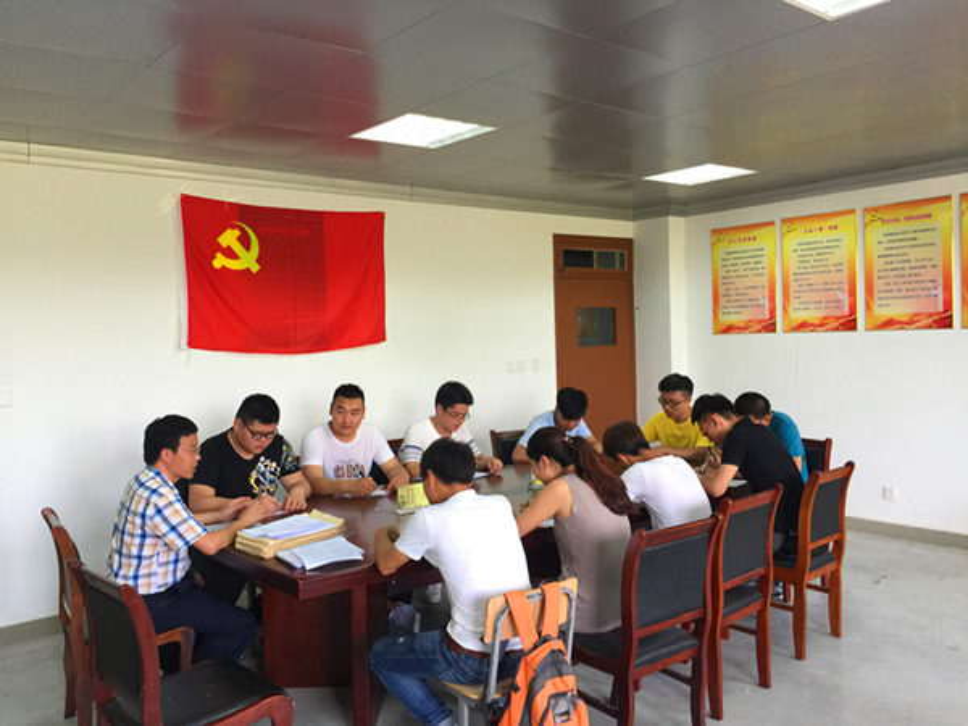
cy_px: 363
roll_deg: +0.2
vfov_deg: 48.2
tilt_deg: -1.7
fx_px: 811
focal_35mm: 29
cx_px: 484
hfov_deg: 61.7
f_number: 2.2
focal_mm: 4.15
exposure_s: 1/30
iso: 50
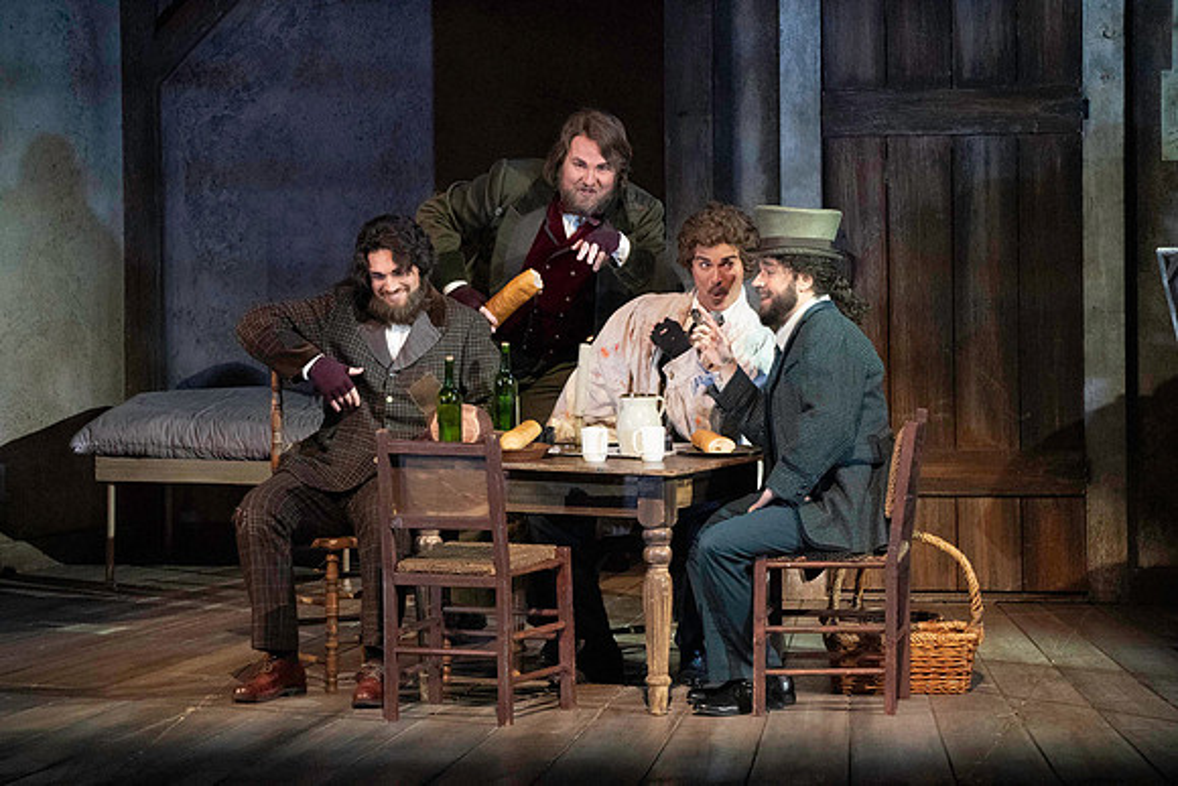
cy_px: 393
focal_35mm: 358
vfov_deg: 3.8
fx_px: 11717
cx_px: 589
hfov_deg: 5.8
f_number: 13
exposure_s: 1/320
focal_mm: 358
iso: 16000
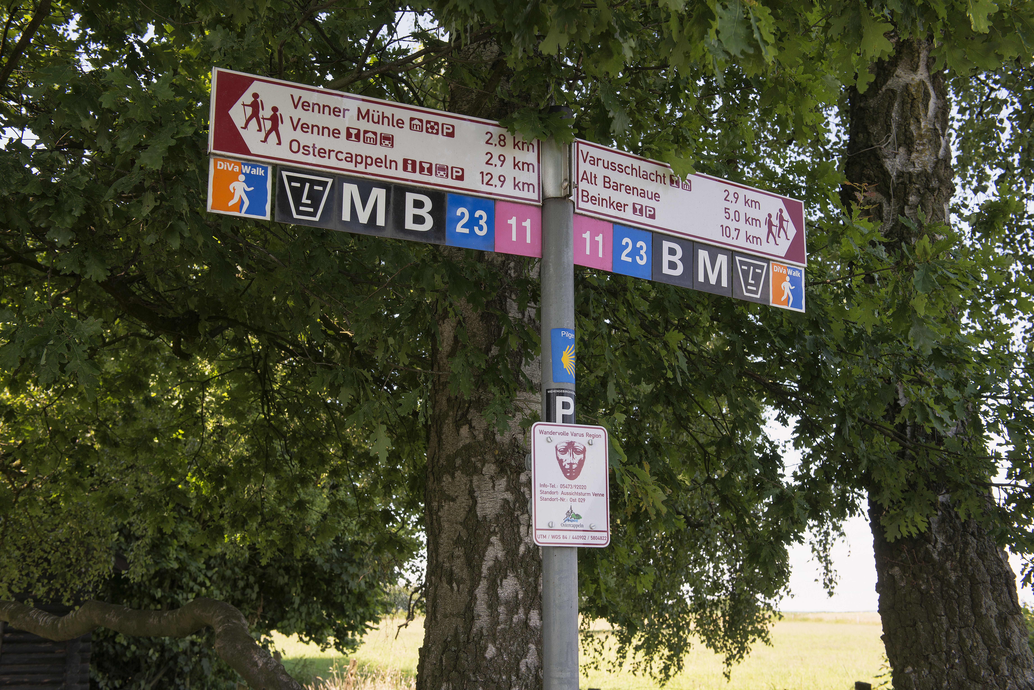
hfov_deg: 50.7
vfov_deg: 35.1
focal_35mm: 38
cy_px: 345
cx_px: 517
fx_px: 1092
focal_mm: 38
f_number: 7.1
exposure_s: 1/60
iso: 200
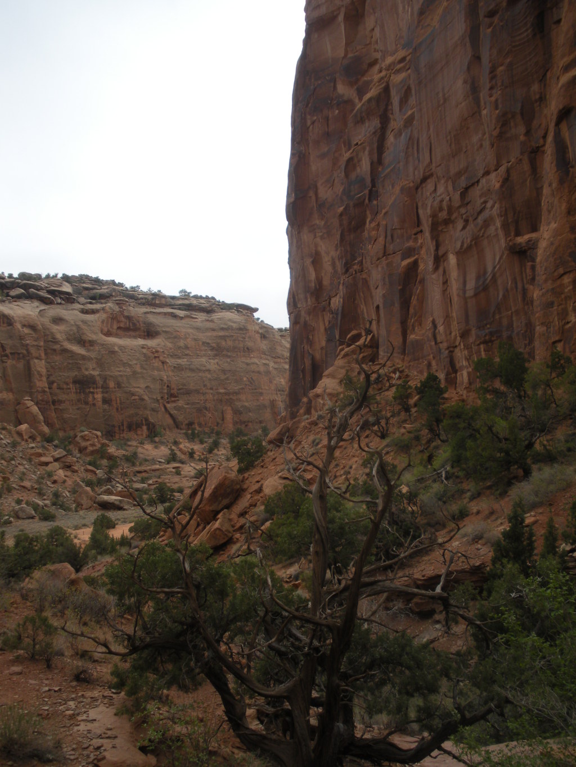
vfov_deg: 51.4
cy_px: 384
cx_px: 288
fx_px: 799
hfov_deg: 39.7
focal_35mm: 36
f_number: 3.5
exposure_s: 1/470
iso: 64
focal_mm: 6.3
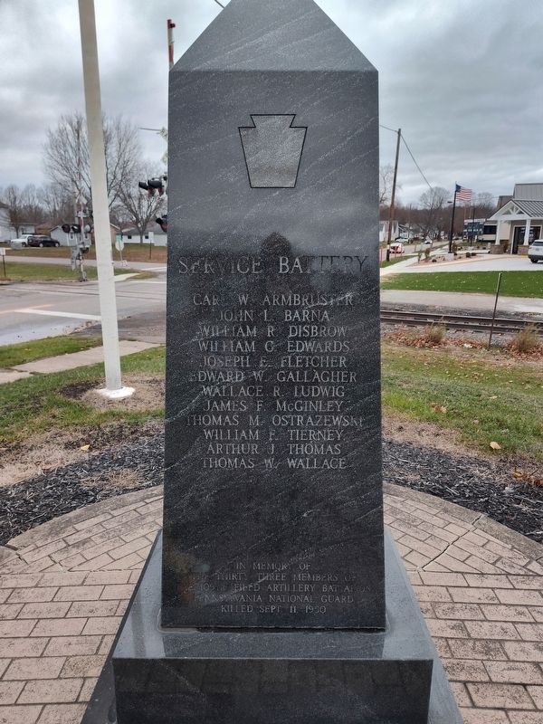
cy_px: 362
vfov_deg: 73.9
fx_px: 481
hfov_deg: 58.9
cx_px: 272
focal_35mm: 23
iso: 245
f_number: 1.8
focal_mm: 5.56
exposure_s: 1/120
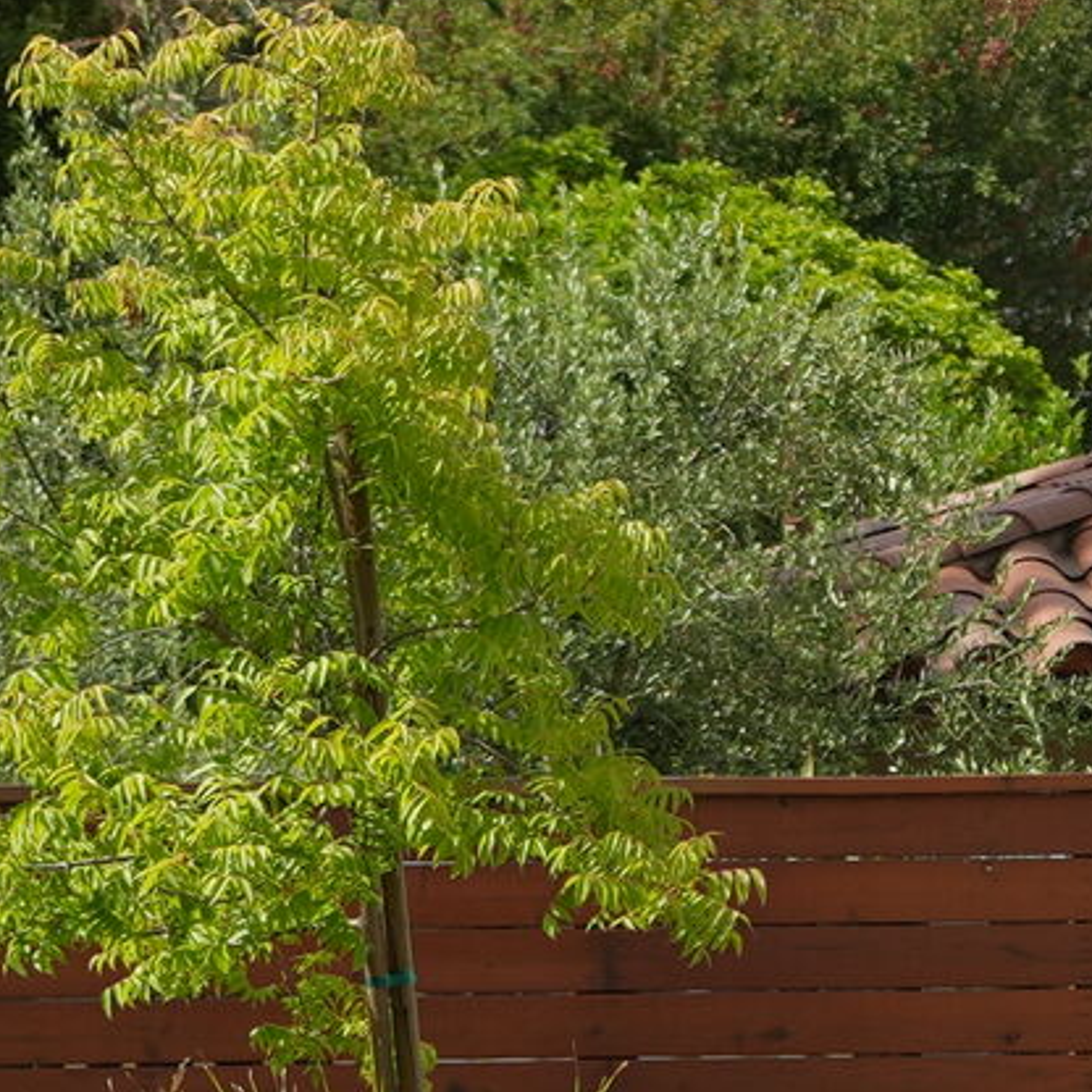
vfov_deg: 2.8
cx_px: 2202
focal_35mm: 635
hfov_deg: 2.7
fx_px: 22663
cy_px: 530
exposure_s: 1/640
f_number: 5
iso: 125
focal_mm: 72
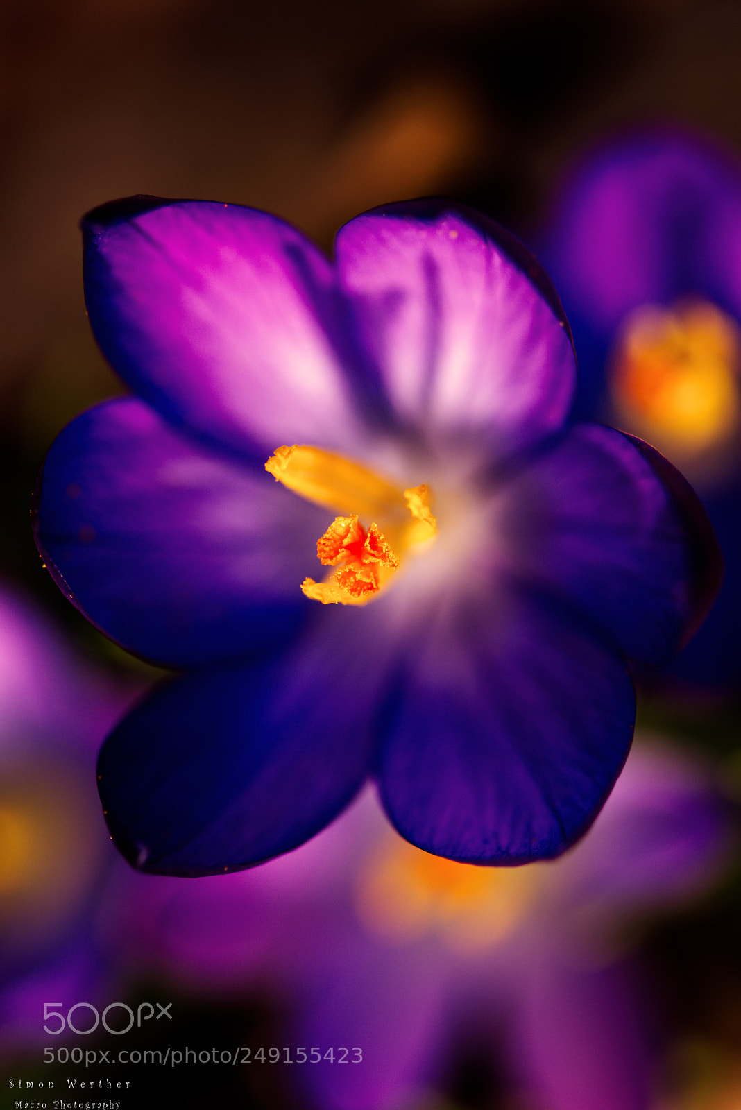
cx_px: 370
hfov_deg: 8.7
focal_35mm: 158
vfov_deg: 13.0
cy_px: 555
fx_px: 4858
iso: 200
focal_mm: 105
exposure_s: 1/125
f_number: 5
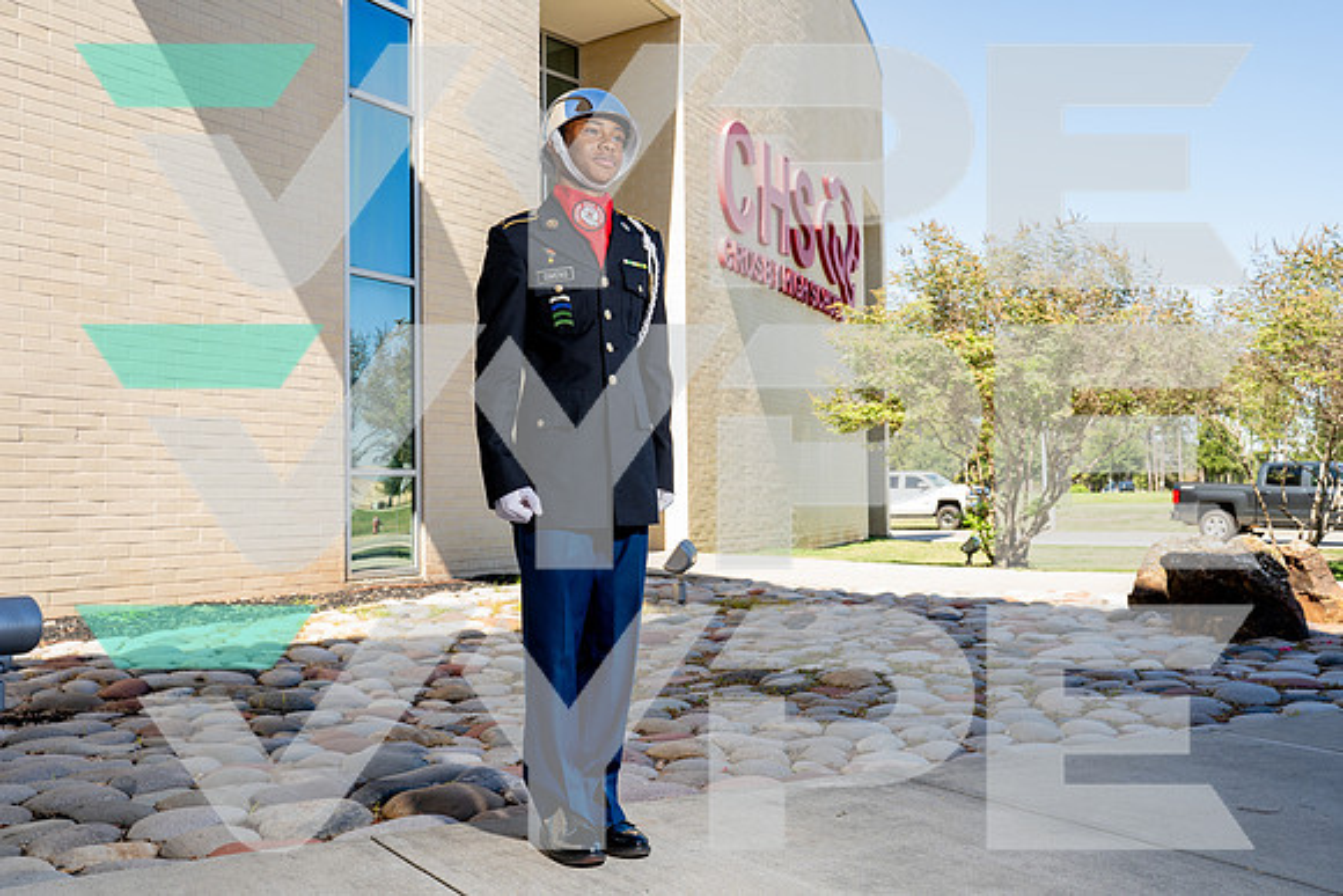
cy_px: 448
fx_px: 1306
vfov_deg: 37.9
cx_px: 672
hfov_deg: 54.4
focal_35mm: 35
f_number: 8
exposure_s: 1/125
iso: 200
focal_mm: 35
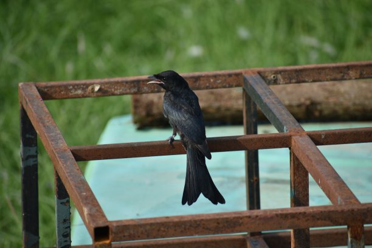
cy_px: 124
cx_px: 186
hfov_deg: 5.1
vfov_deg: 3.4
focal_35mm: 405
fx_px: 4185
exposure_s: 1/400
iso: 100
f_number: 6.3
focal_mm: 270
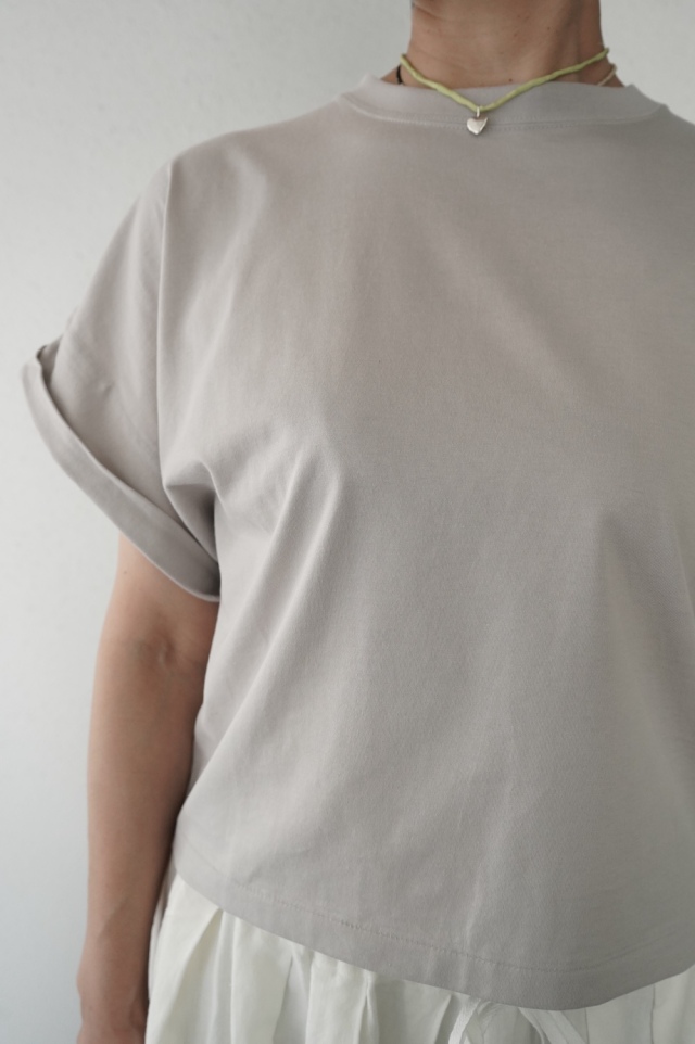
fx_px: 899
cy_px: 522
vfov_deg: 60.3
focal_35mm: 31
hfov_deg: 42.3
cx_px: 348
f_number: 5.6
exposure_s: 1/160
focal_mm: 31
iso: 3200
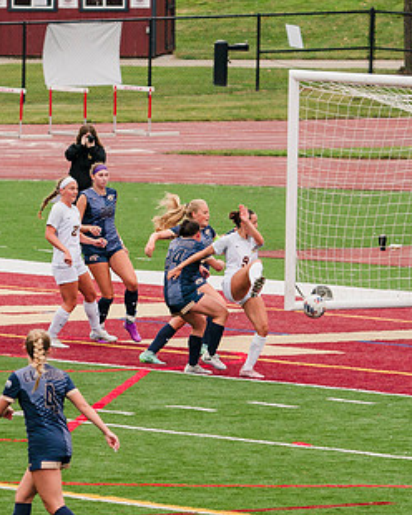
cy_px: 373
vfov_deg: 4.4
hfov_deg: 3.5
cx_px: 88
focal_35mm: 438
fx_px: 6676
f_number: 5.6
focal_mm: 200
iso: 500
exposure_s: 1/1600
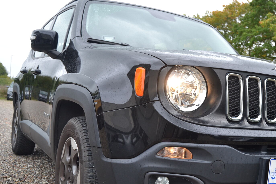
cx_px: 170
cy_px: 112
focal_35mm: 46
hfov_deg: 42.5
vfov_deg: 29.2
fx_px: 353
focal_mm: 22
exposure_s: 1/125
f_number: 5.6
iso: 140
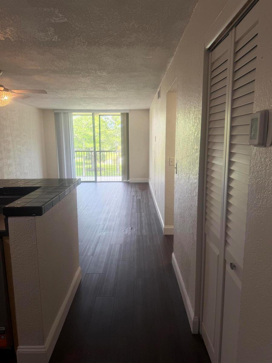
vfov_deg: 71.6
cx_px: 136
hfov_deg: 56.8
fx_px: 251
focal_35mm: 24
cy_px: 182
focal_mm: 6.76
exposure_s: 1/124
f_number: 1.78
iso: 50
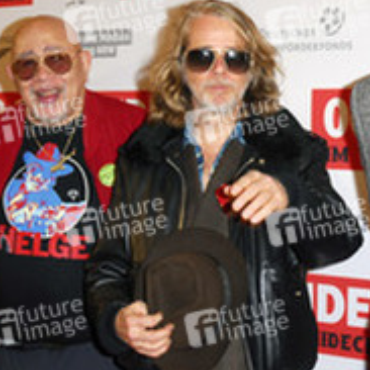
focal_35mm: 97
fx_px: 1174
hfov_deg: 17.8
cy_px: 172
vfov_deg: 17.9
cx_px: 261
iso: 200
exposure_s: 1/60
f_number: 5
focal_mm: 31
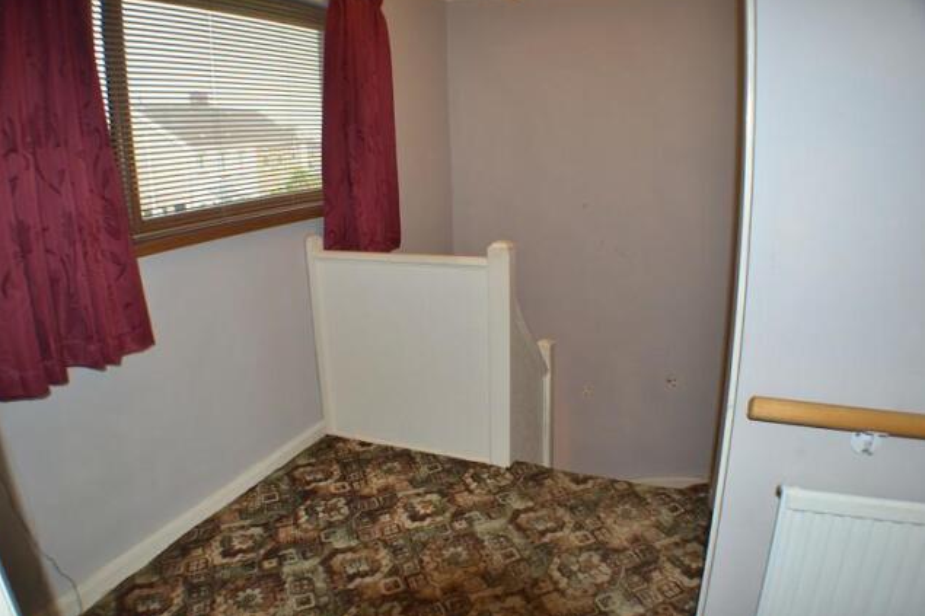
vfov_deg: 42.3
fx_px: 796
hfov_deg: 60.3
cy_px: 302
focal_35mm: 31
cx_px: 466
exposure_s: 1/60
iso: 800
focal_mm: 20
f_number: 3.8
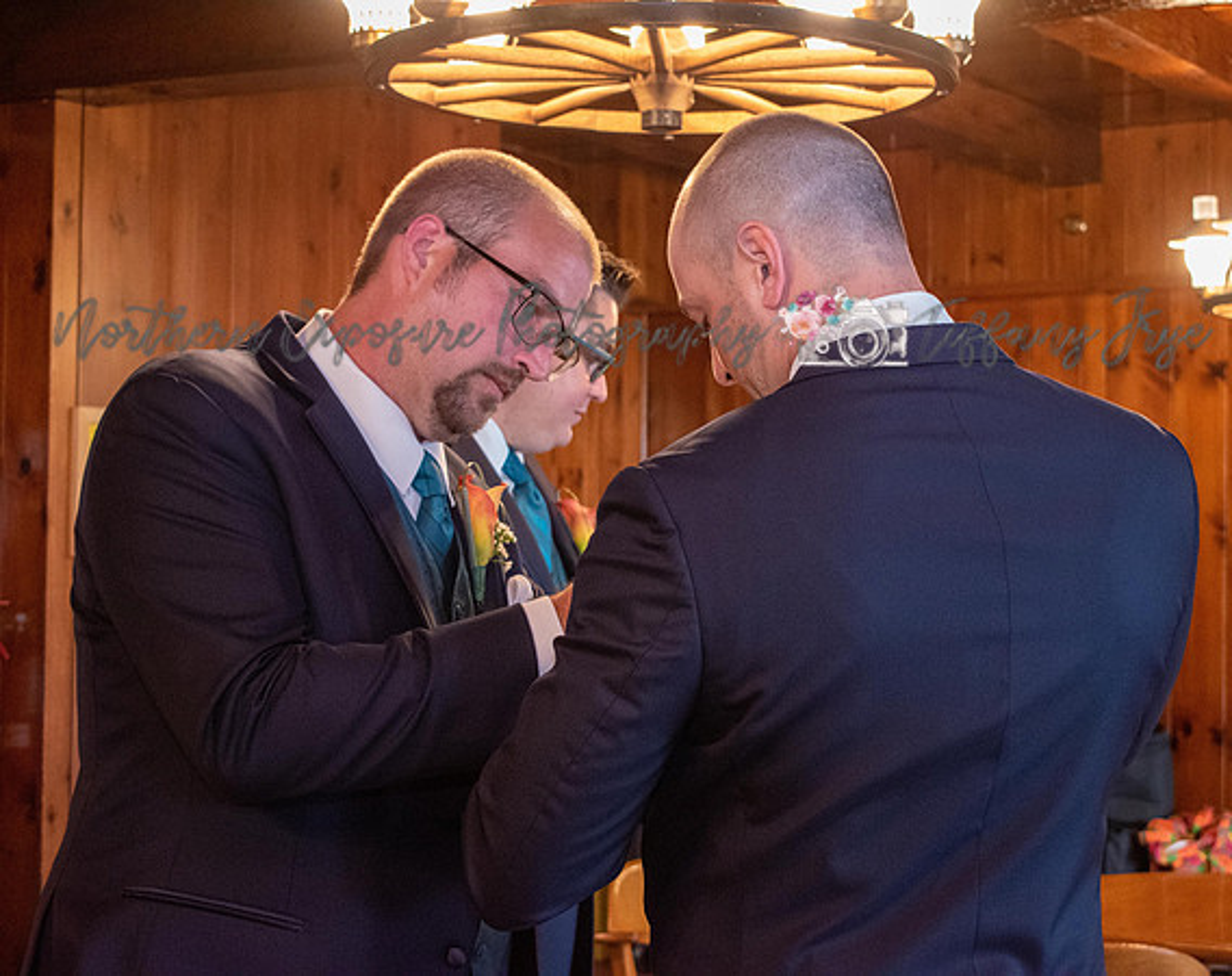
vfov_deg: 22.6
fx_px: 2441
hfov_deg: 28.3
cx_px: 732
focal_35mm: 67
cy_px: 488
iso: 4500
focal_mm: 40
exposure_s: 1/60
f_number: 5
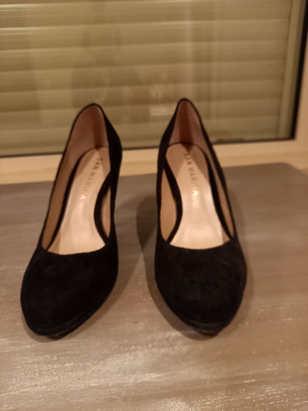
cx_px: 154
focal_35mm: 25
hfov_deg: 54.9
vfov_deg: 69.4
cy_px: 206
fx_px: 297
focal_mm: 4.6
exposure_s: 1/25
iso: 640
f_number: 2
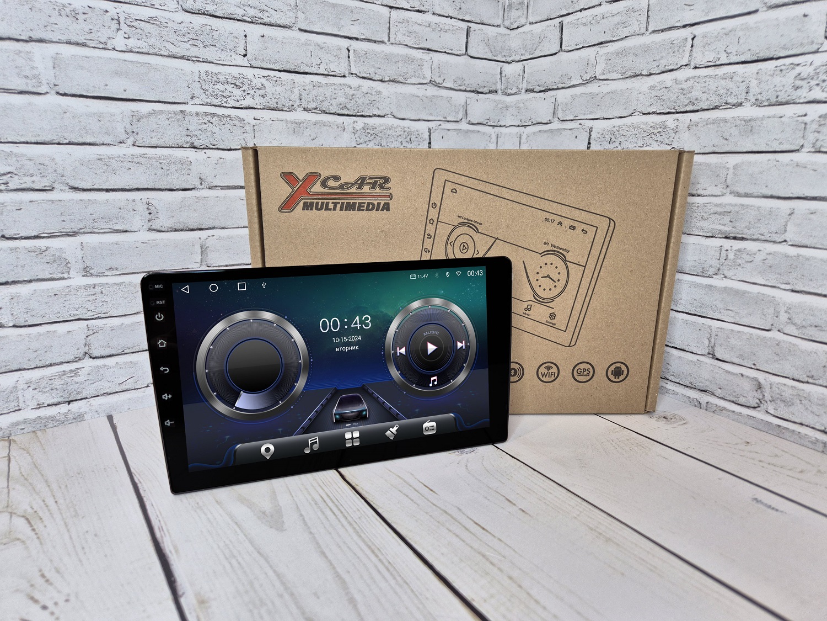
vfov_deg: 58.9
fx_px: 549
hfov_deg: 73.9
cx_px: 414
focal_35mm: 23
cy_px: 310
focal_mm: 5.4
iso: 40
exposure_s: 1/100
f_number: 1.8
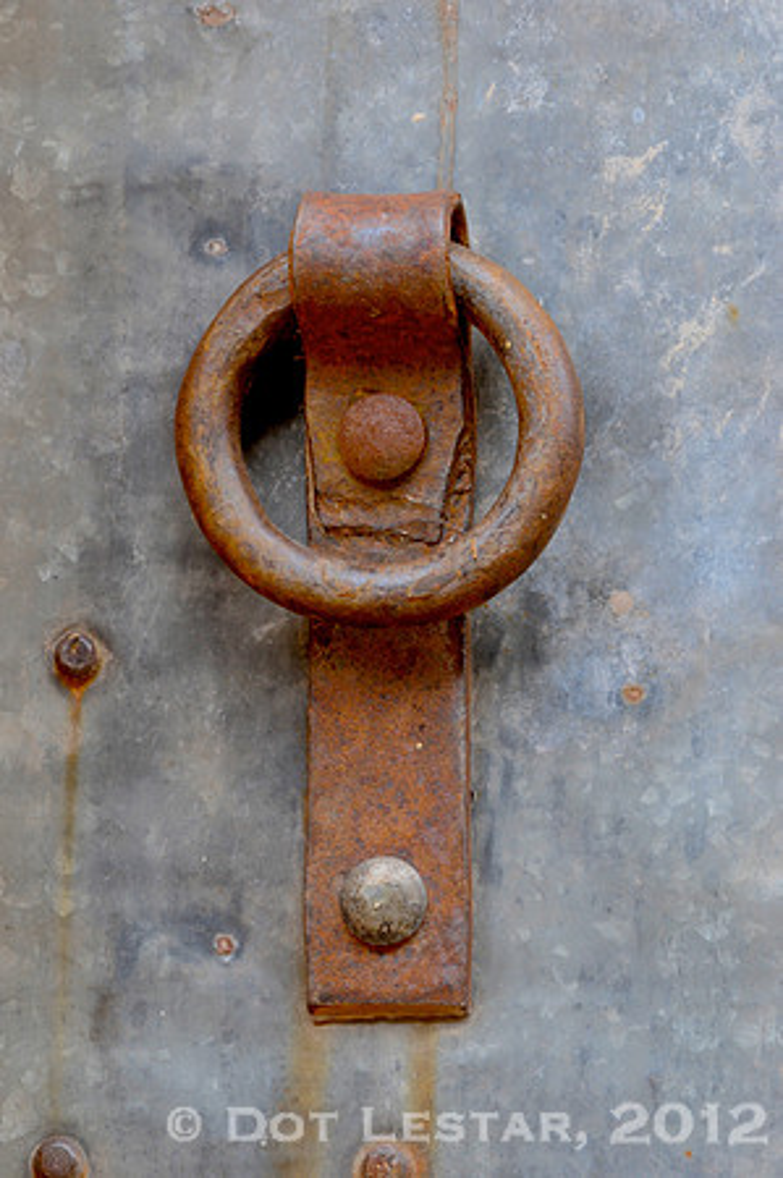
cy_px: 589
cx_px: 392
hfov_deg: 4.6
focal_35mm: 300
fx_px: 9809
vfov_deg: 6.9
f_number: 18
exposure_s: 1/3
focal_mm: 200
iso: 200
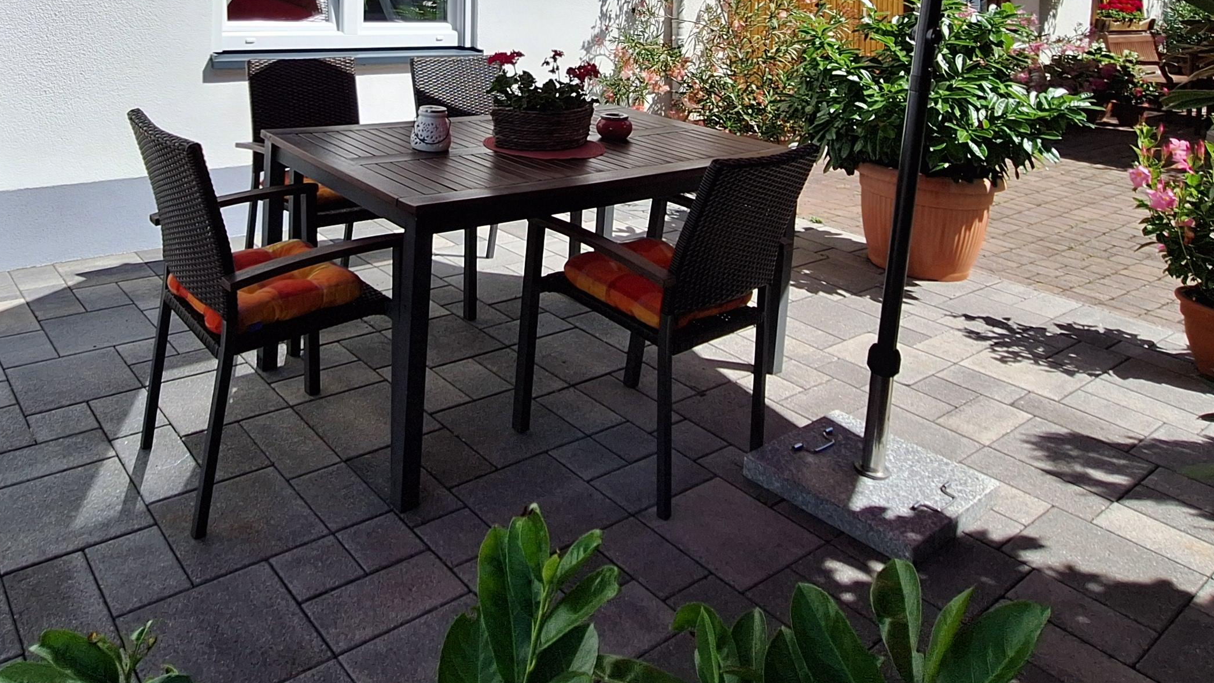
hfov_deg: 69.2
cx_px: 491
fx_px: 869
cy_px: 17
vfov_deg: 38.6
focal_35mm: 27
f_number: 2.2
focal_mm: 1.74
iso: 40
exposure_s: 1/2165
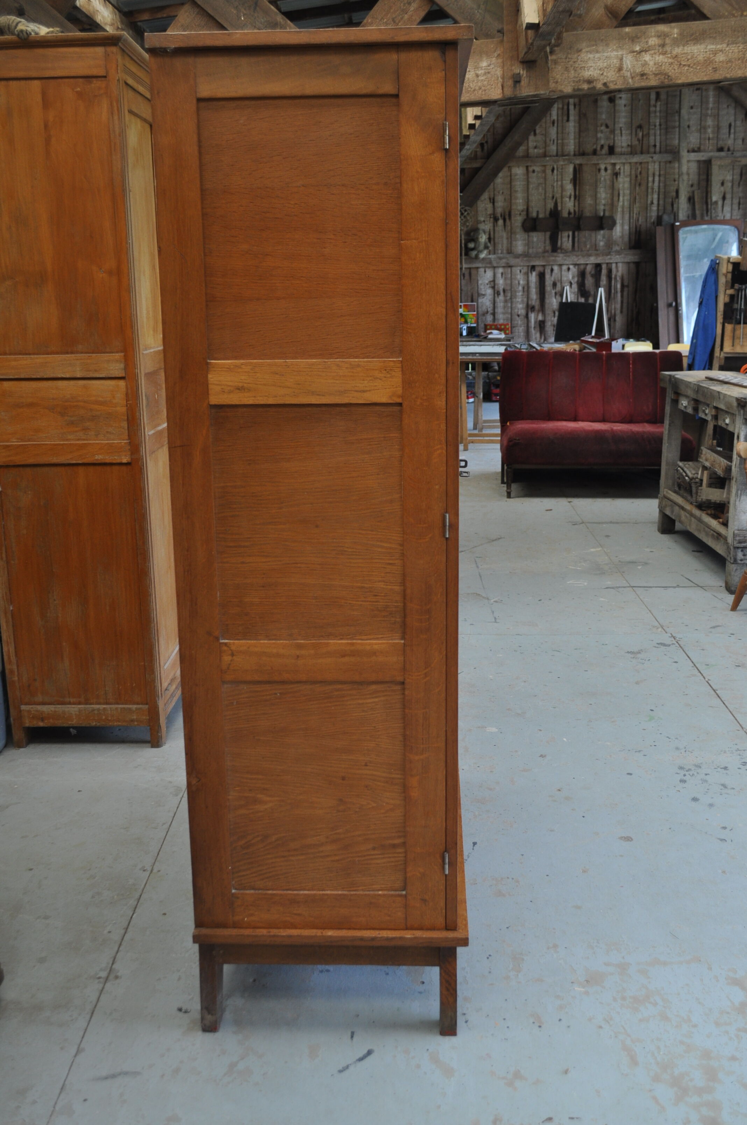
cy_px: 562
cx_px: 374
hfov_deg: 34.1
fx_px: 1217
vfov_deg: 49.6
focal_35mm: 39
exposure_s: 1/100
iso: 400
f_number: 5
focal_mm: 26
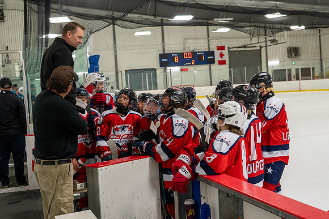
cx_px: 164
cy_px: 110
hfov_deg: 38.2
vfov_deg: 26.0
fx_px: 475
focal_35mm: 52
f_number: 3.2
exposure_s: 1/320
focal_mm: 35
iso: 2000
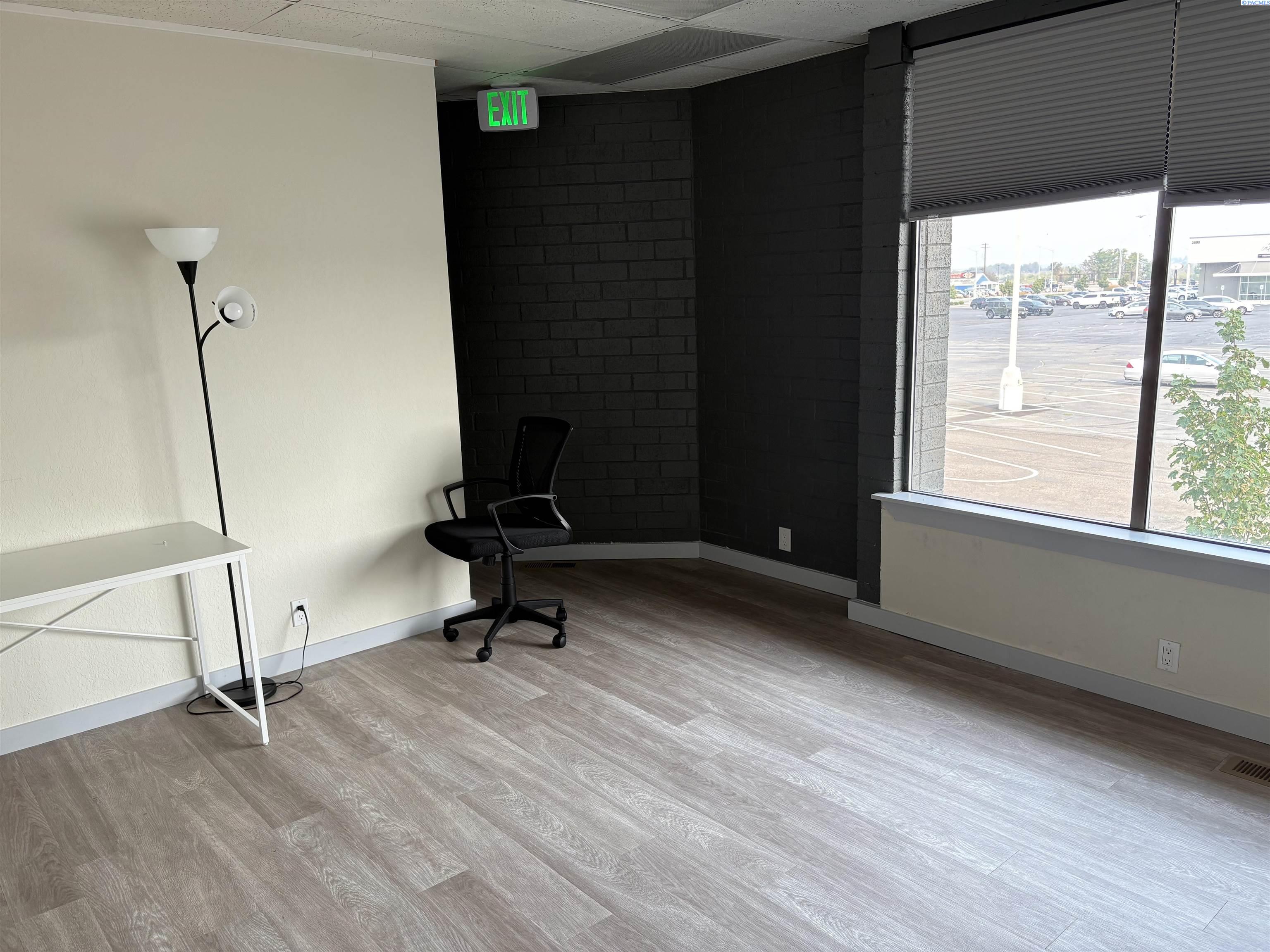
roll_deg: +1.9
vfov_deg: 53.1
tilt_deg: -11.3
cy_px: 476
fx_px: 954
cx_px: 635
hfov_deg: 67.3
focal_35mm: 26
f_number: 1.6
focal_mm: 5.96
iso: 80
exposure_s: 1/120
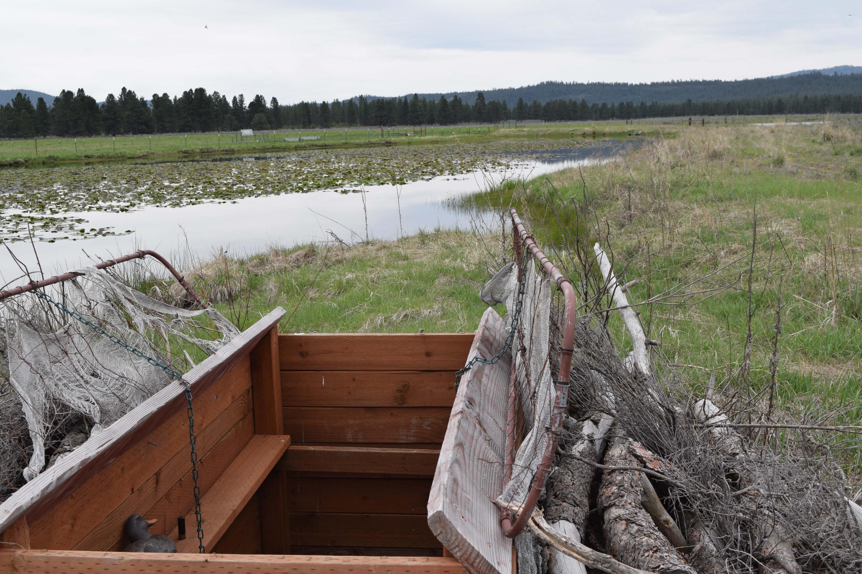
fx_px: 1042
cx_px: 431
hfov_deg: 45.0
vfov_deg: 30.8
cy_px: 287
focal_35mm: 44
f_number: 9
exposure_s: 1/320
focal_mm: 29
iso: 200
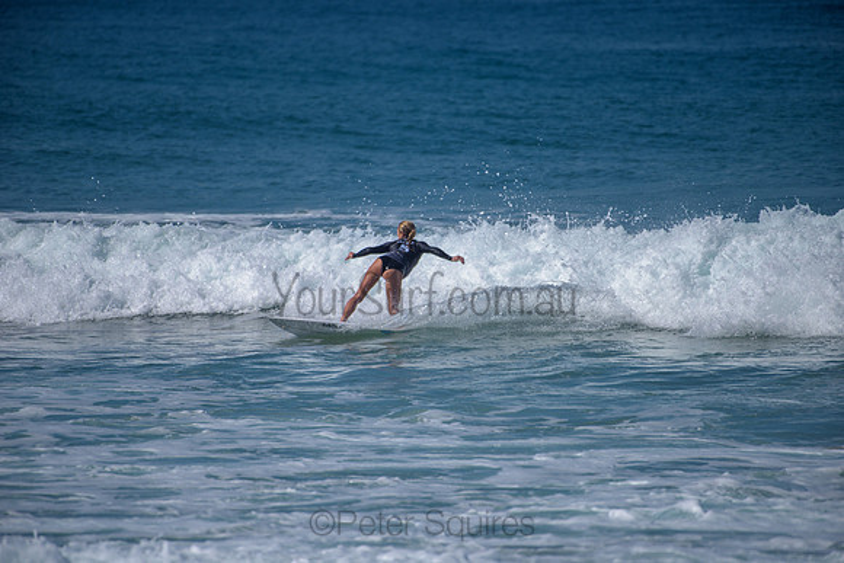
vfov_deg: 2.8
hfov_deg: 4.1
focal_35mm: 500
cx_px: 422
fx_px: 11724
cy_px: 282
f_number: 5.6
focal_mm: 500
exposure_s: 1/2000
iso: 100
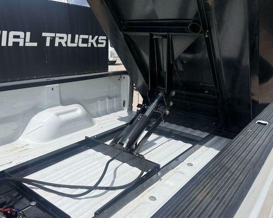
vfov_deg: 48.4
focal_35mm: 30
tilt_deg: -17.5
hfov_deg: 58.4
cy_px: 120
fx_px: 242
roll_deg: -1.1
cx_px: 113
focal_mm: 6.76
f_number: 1.78
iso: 80
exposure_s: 1/6711
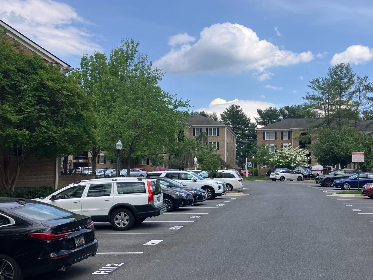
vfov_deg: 34.3
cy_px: 158
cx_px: 276
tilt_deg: +4.6
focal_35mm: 42
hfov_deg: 43.5
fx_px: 453
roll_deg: +0.4
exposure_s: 1/1429
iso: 32
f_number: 1.8
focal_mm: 3.99
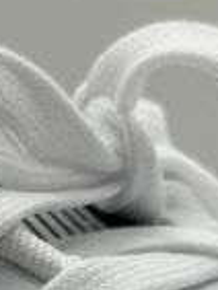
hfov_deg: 5.4
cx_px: -56
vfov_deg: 7.0
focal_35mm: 272
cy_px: 594
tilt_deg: -3.8
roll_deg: -6.9
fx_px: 2281
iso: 64
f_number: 1.78
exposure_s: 1/447
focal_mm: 6.76
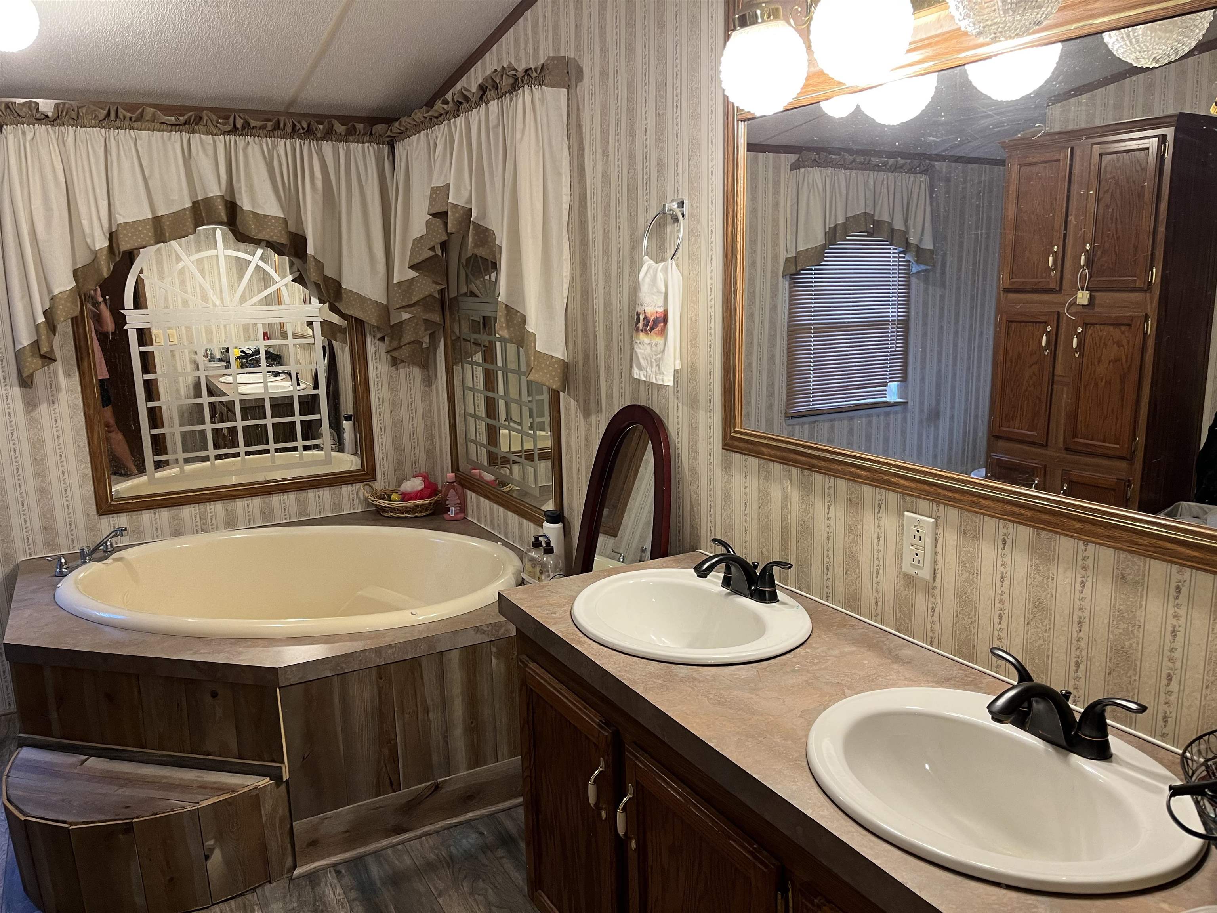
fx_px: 914
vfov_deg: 53.1
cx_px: 608
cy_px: 456
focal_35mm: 26
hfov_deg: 67.3
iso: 125
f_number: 1.6
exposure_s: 1/60
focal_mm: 5.1
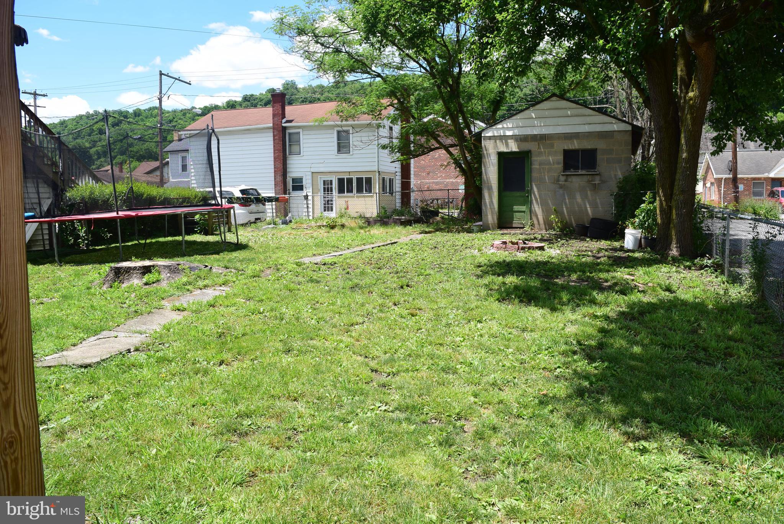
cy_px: 262
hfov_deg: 67.3
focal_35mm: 27
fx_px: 588
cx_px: 392
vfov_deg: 48.0
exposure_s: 1/400
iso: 250
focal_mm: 18
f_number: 10
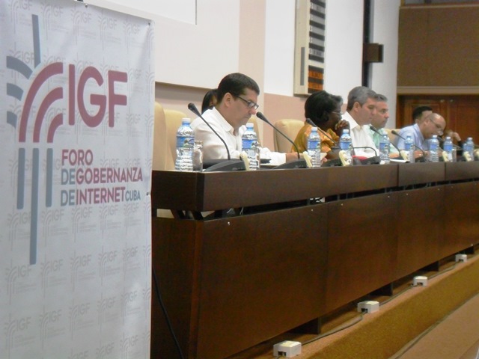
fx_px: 1190
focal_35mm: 86
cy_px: 180
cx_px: 240
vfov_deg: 17.2
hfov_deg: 22.8
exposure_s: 1/30
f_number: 4.3
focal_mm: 15.4
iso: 400
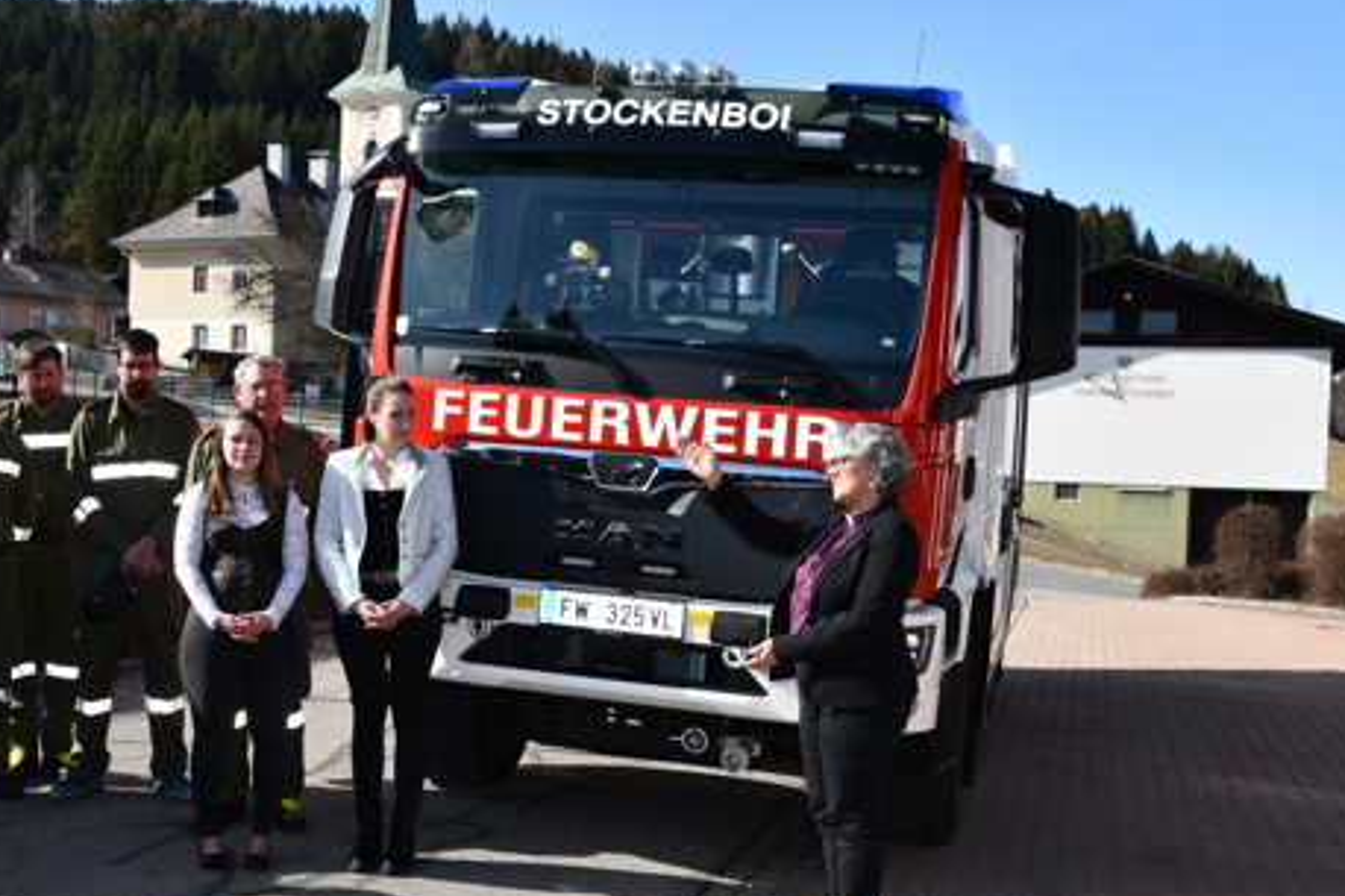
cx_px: 587
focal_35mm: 44
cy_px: 501
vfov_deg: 30.5
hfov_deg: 44.4
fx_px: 1643
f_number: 8
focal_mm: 24
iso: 100
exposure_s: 1/250
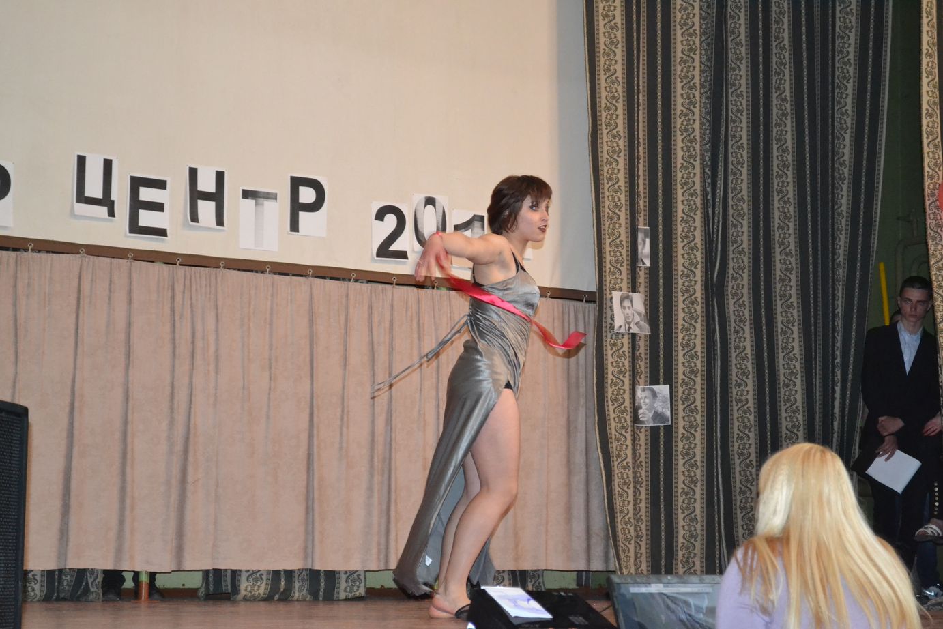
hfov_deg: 27.0
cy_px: 314
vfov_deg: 18.2
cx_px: 472
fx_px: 1965
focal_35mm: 75
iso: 3200
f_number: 5.6
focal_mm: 50
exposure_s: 1/60
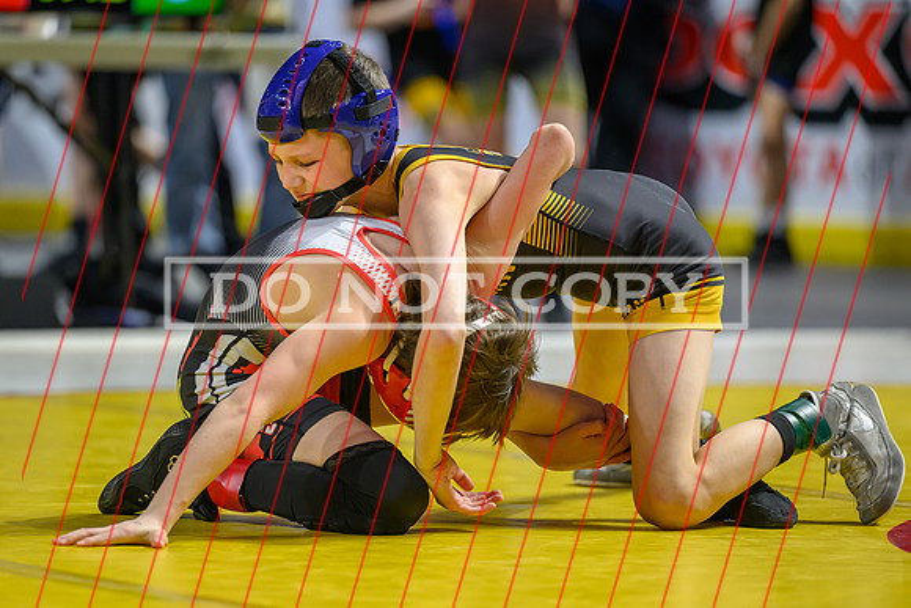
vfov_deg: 5.5
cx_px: 397
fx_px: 6289
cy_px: 298
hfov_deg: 8.3
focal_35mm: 248
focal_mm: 200
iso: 2800
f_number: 2.8
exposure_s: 1/800
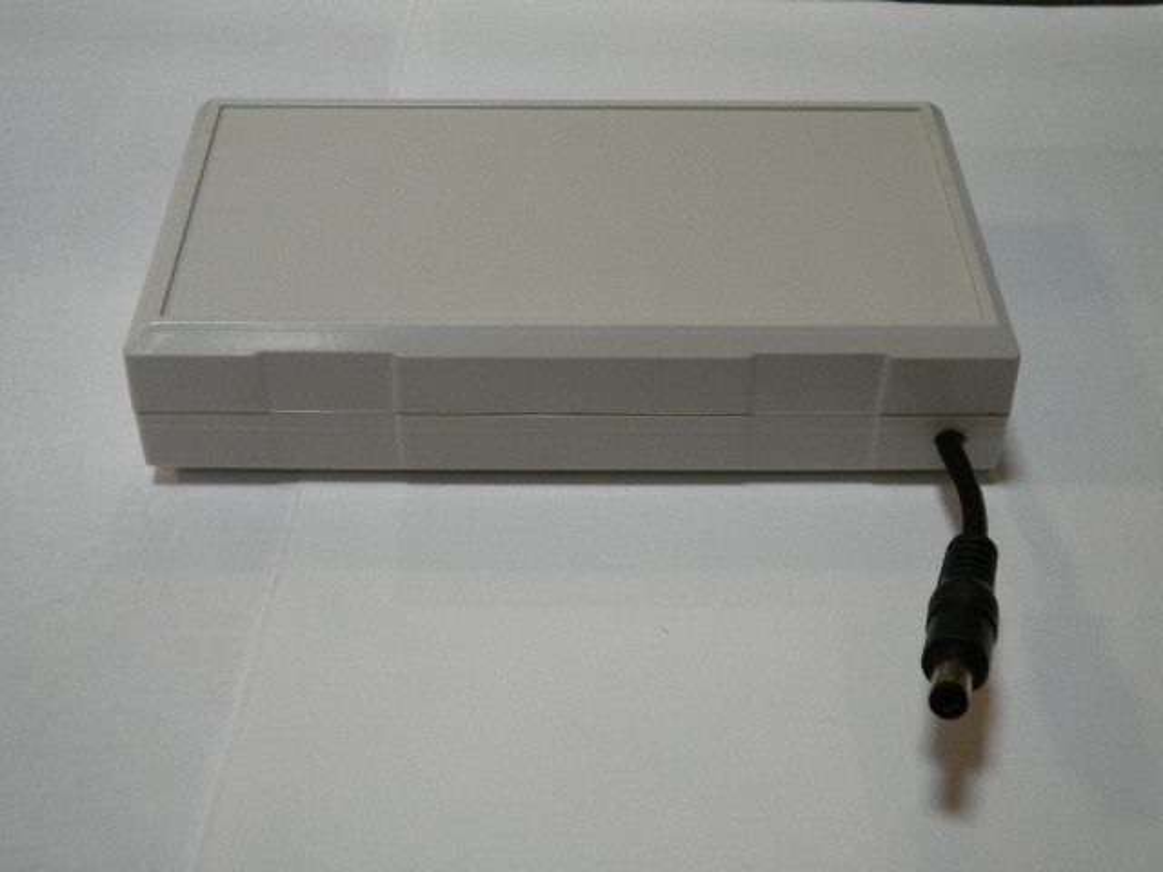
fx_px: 1747
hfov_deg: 36.8
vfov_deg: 28.0
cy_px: 436
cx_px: 582
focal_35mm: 52
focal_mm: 9.3
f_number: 3.9
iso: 312
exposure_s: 1/62.5
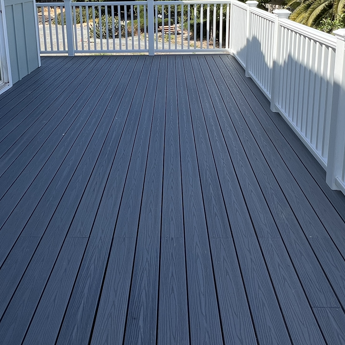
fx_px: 361
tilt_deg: -11.8
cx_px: 154
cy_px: 56
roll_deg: +1.3
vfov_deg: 47.5
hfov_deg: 51.0
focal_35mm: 32
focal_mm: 1.57
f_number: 1.8
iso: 32
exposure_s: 1/713
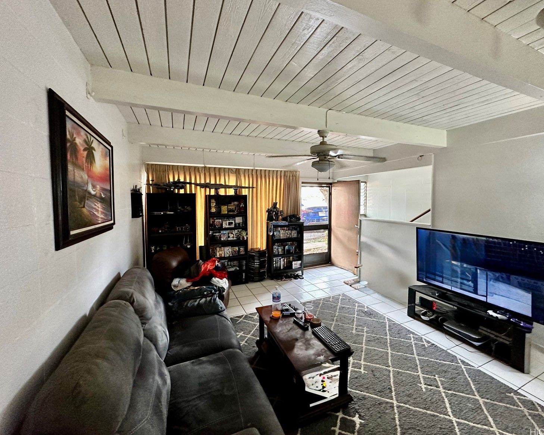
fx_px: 241
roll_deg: +0.7
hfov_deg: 96.7
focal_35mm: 15
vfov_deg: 84.0
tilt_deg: -3.3
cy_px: 212
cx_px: 287
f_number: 2.2
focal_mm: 2.22
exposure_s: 1/60
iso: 400
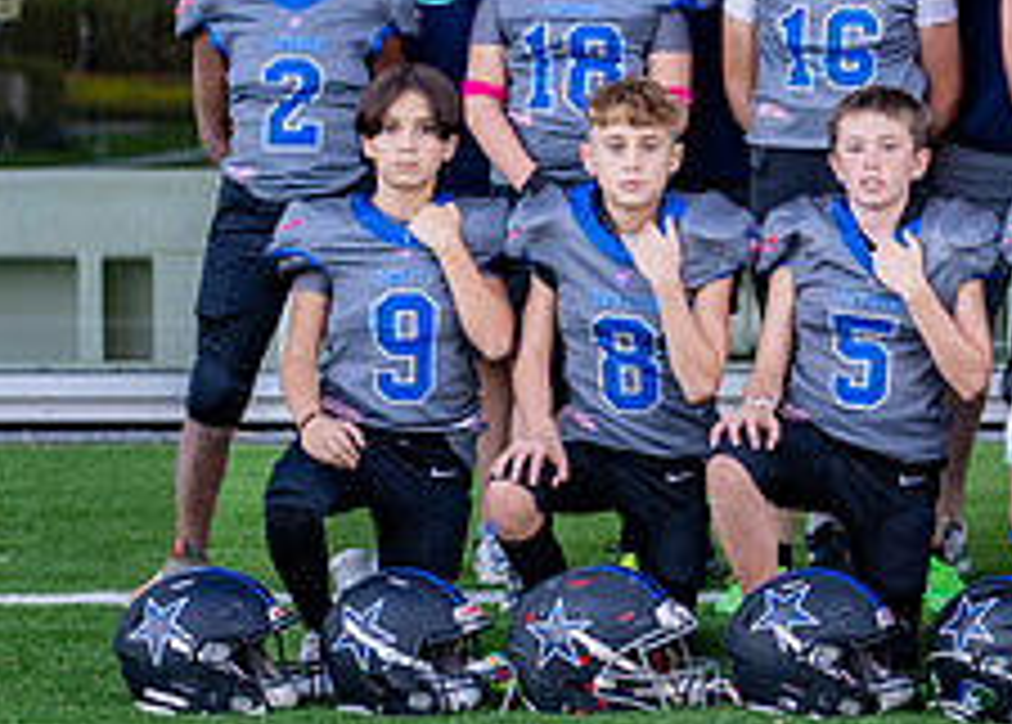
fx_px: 4601
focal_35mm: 160
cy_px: 312
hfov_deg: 12.2
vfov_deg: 9.0
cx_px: 1337
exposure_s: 1/400
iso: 320
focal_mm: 50
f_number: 2
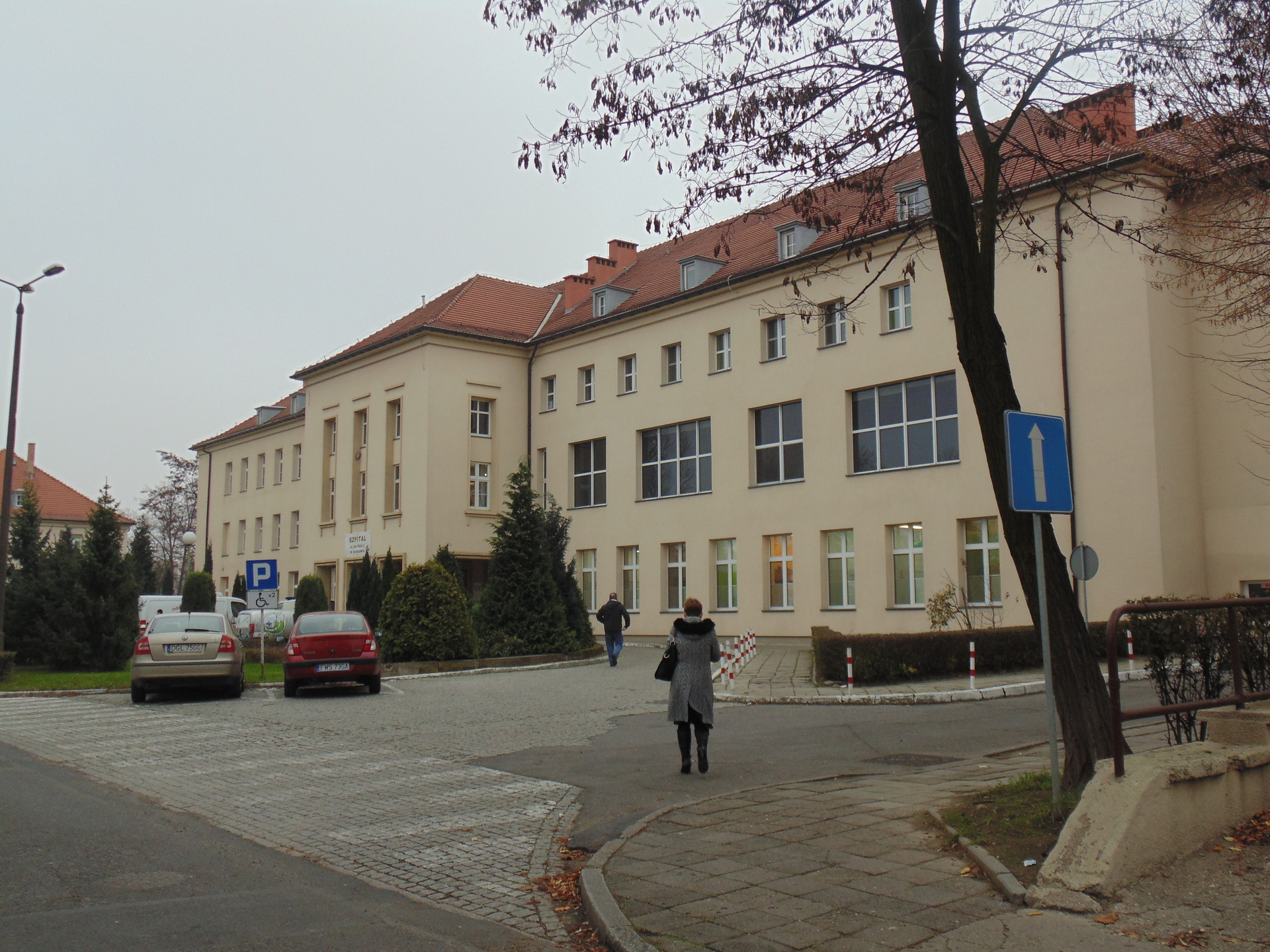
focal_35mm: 34
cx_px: 635
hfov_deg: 54.0
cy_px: 476
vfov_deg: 41.8
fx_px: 1247
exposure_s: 1/60
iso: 80
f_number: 3.4
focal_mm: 6.2
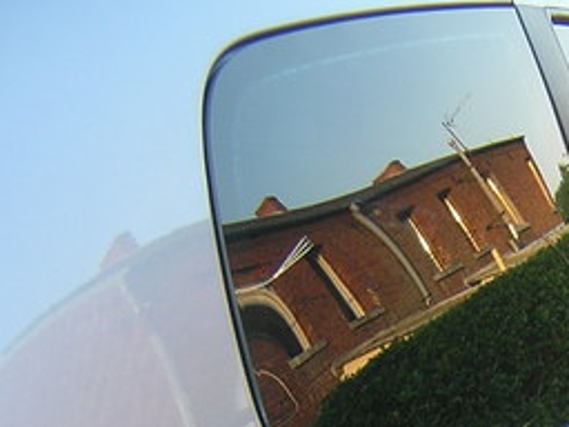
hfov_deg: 20.5
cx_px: 669
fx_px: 1479
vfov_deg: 15.8
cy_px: 514
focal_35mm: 90
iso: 100
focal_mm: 4.7
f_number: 2.6
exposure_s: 1/59.3
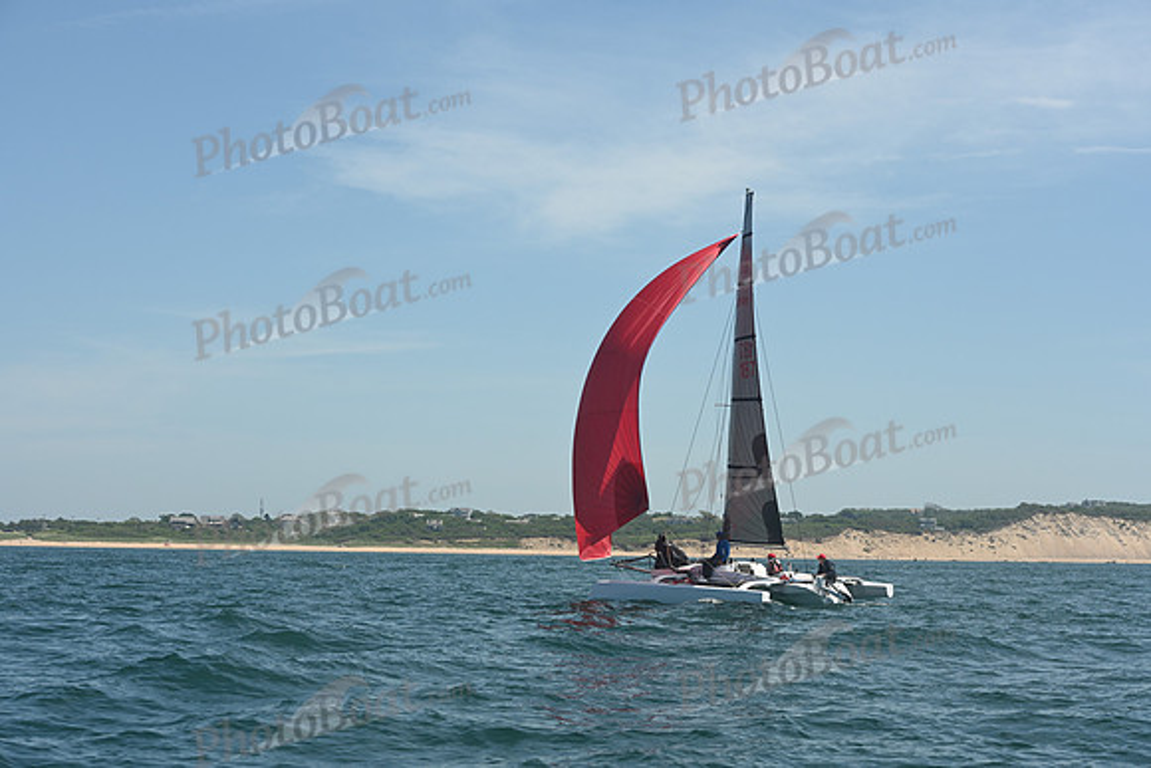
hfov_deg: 28.8
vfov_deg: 19.5
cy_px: 384
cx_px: 576
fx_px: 2238
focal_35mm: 70
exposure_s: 1/1000
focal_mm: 70
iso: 320
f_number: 8
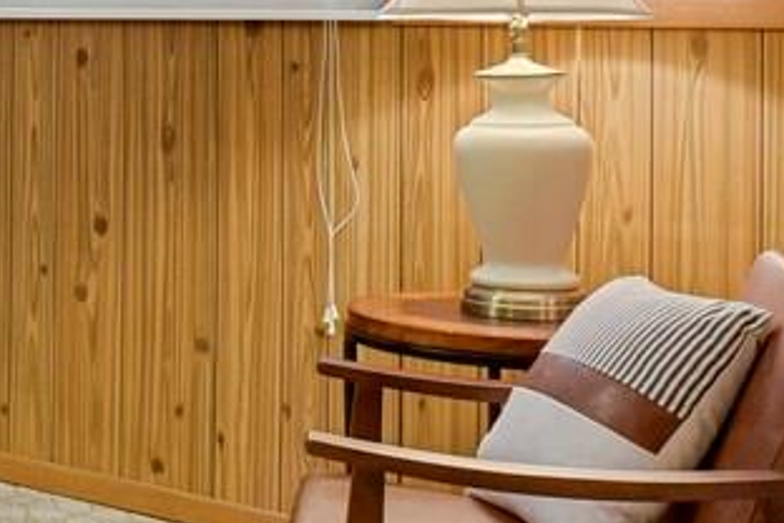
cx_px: -413
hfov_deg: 20.0
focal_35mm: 87
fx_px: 1895
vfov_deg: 15.4
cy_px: -8
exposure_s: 1/20
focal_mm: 17
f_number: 8
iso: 10000
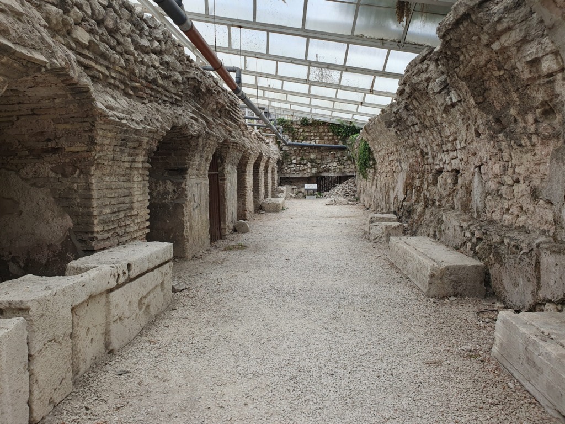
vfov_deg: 53.1
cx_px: 282
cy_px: 212
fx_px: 424
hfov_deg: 67.3
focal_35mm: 26
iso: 50
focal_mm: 4.32
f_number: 2.4
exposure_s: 1/232
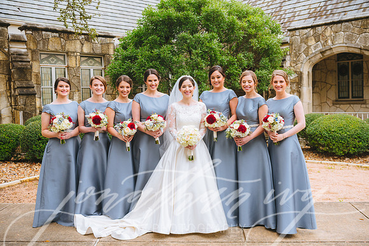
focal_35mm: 38
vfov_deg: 35.0
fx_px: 389
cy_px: 123
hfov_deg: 50.7
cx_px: 184
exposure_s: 1/500
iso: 250
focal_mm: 38
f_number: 4
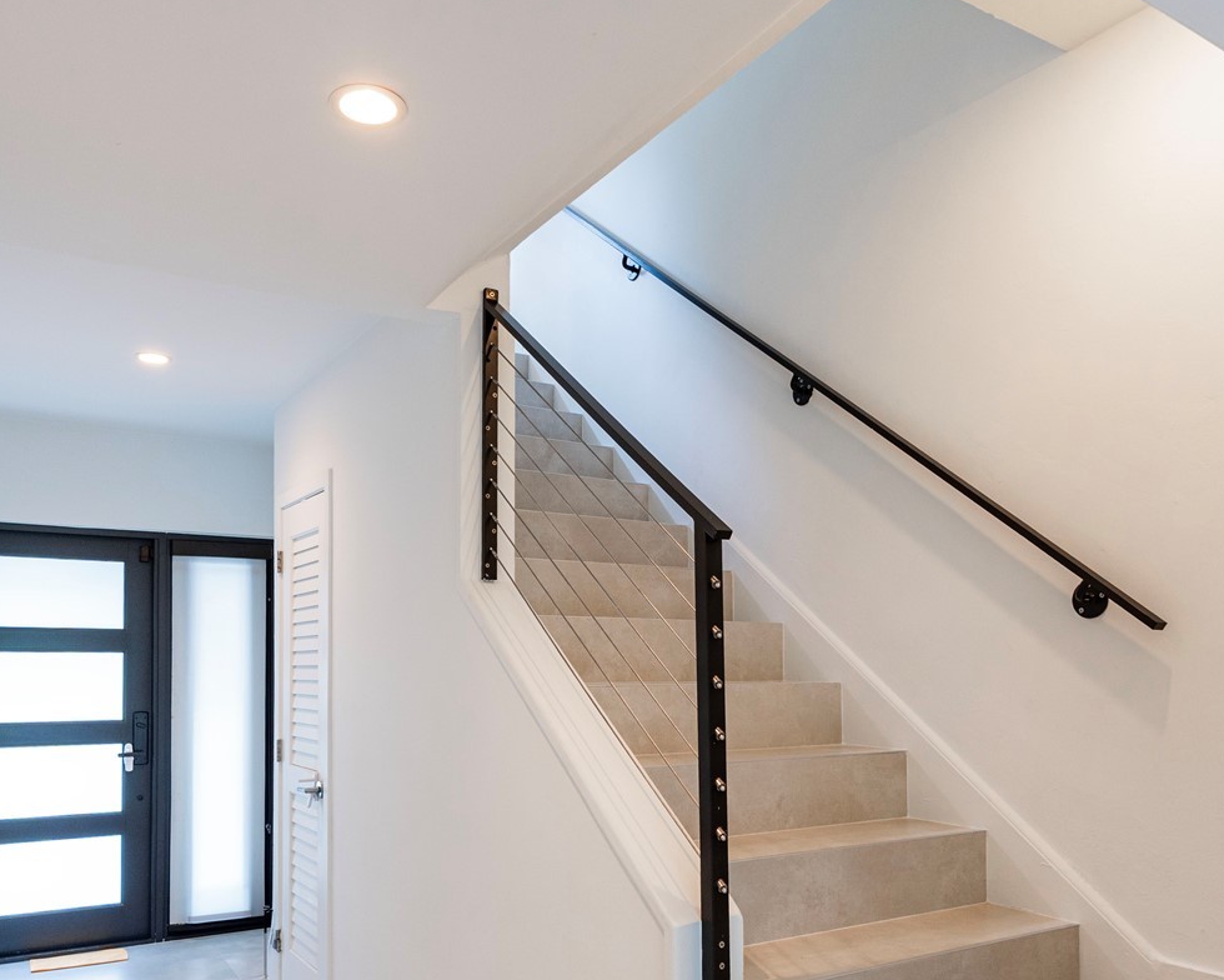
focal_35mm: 27
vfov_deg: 52.0
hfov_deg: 63.7
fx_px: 971
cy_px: 688
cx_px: 471
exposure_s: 1/4
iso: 320
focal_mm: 11
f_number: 7.1
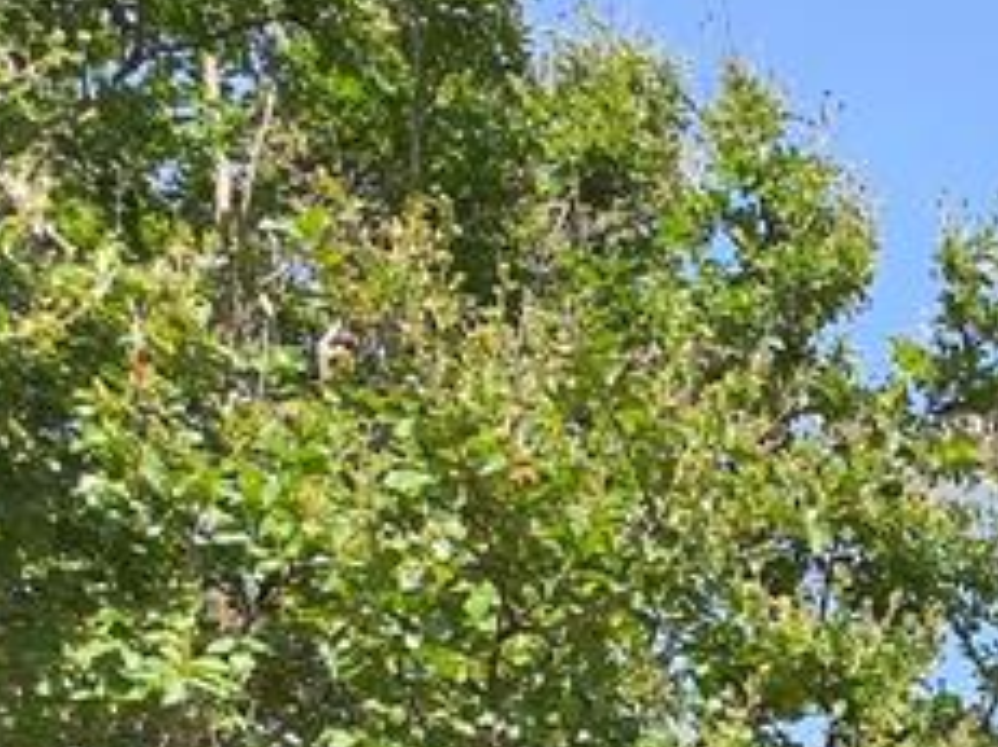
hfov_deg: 26.9
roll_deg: -2.7
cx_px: 1253
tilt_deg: +8.7
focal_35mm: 62
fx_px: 1787
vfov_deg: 20.5
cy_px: 1092
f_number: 2.2
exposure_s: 1/401
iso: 40
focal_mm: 2.22
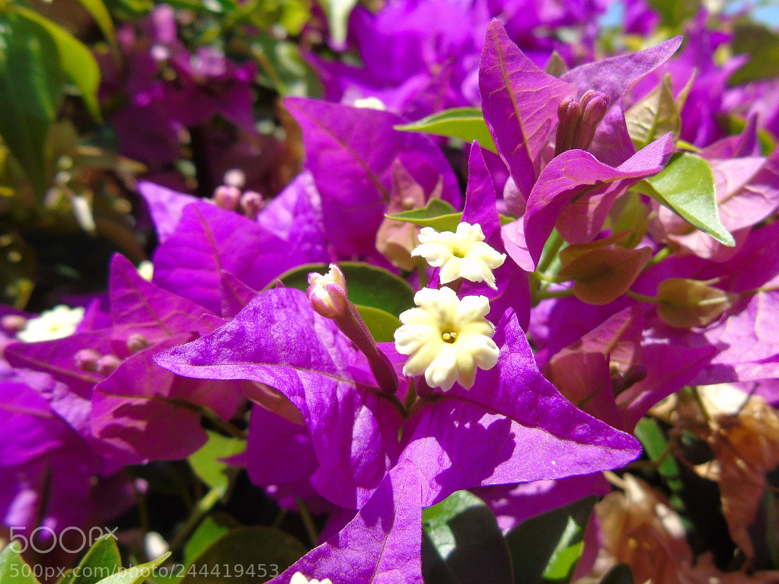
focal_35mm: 30
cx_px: 441
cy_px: 266
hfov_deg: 59.7
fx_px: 675
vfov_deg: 46.8
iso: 80
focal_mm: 4.4
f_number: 3.4
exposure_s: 1/800
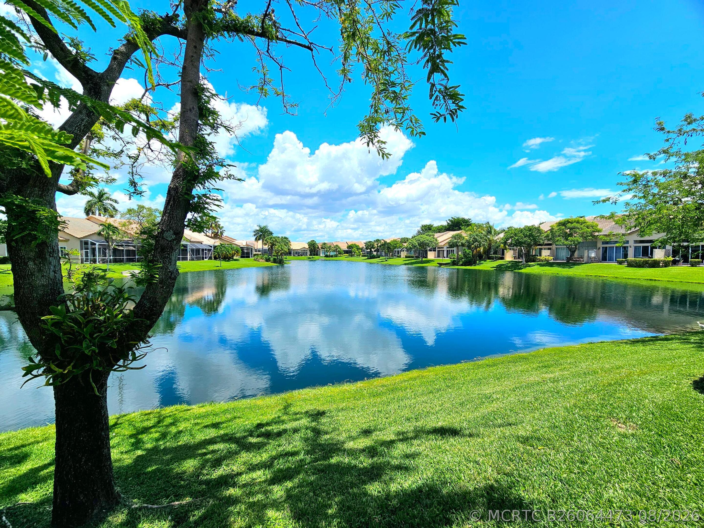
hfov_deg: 106.2
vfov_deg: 89.9
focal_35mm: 13
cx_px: 352
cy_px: 264
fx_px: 264
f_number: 2.2
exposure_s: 1/2500
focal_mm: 2.2
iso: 50
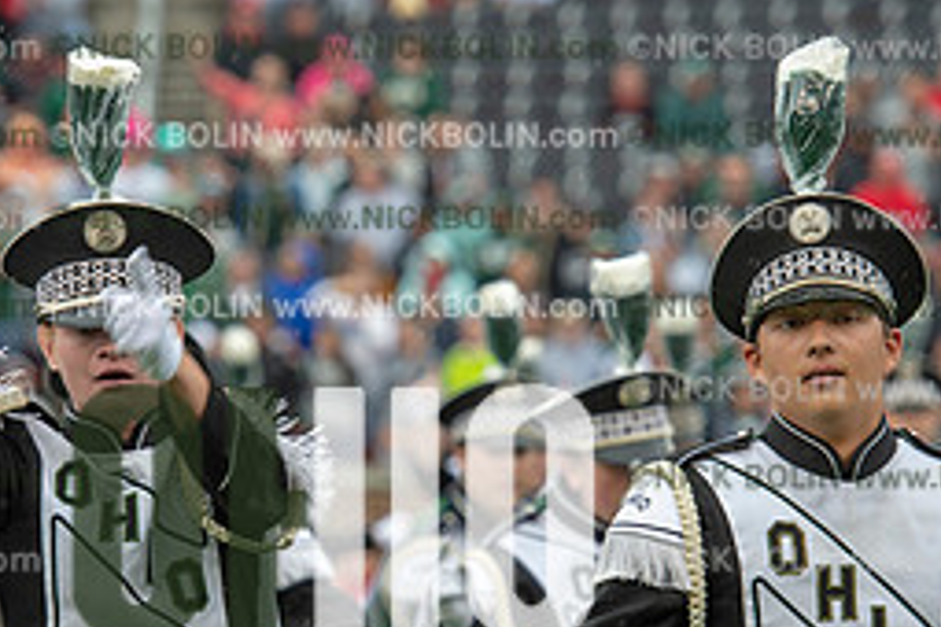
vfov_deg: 3.8
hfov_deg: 5.7
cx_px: 332
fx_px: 9514
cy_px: 561
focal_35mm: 364
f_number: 4
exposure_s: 1/500
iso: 400
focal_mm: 160
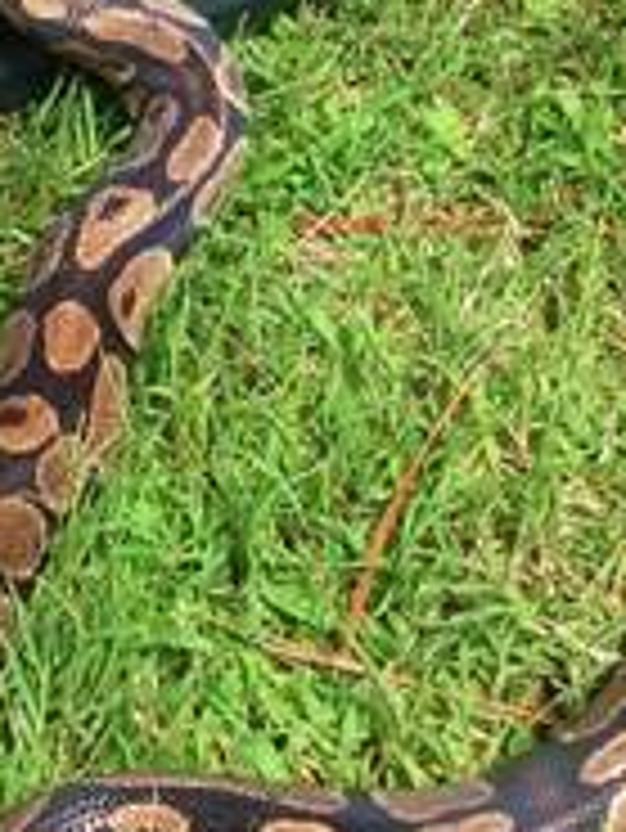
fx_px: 4167
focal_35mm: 173
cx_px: 315
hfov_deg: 8.6
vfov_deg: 11.4
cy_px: 254
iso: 50
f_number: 5.6
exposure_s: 1/93.3
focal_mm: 8.4
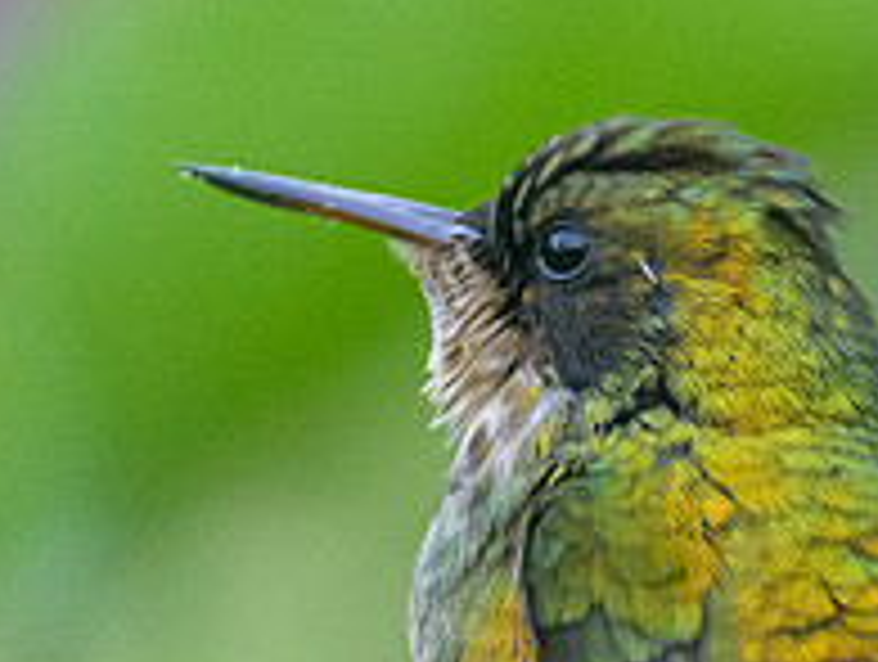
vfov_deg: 0.4
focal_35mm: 3385
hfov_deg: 0.6
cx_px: 679
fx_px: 86016
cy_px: 1291
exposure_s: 1/1250
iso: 6400
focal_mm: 500
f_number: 5.6
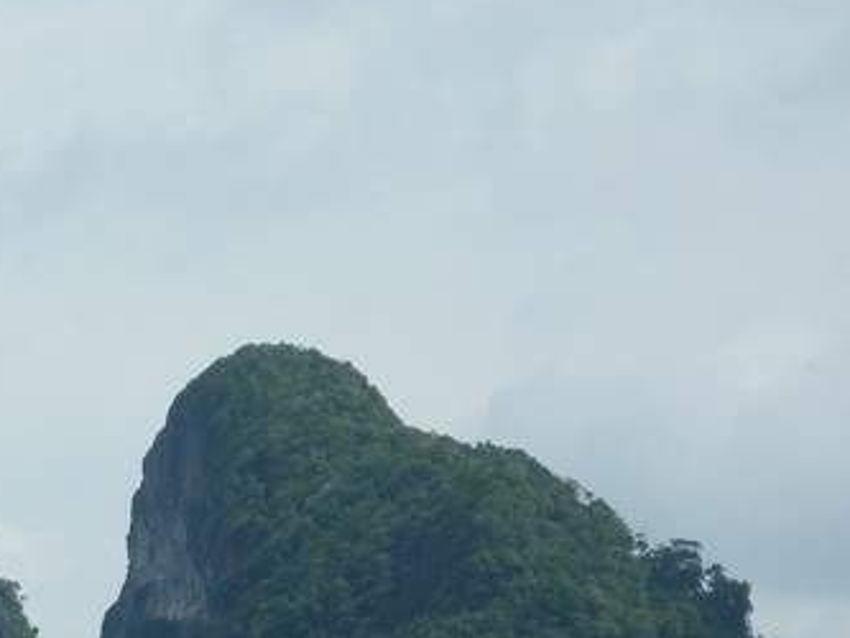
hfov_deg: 5.0
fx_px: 9727
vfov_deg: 3.8
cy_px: 732
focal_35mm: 396
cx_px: -100
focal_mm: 22.5
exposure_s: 1/500
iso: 80
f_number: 5.6
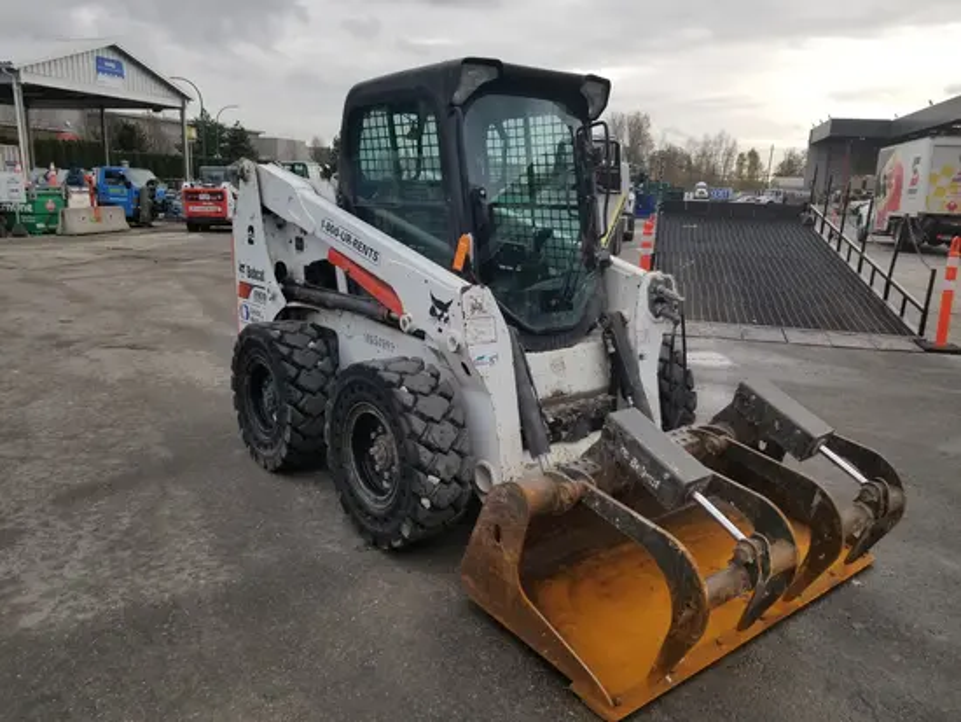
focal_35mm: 26
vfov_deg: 53.1
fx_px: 722
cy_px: 361
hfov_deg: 67.3
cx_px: 480
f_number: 1.7
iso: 50
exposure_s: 1/988
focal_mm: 4.25
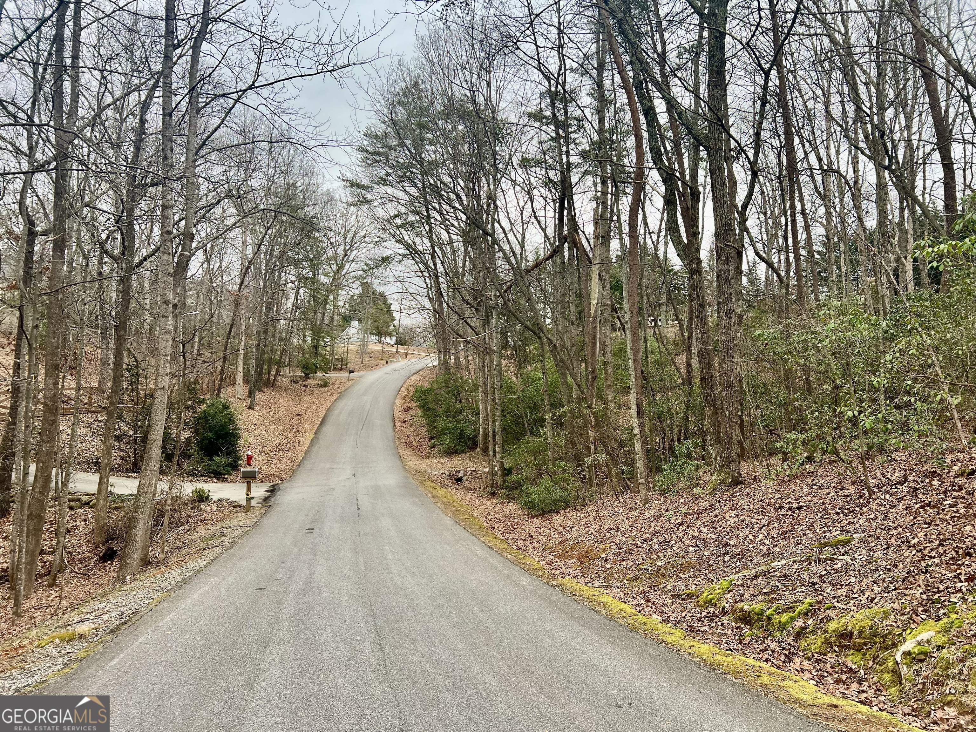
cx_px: 488
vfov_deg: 53.1
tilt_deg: +2.4
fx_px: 733
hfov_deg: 67.3
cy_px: 366
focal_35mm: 26
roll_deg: +0.3
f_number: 1.5
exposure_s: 1/450
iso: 50
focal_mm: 5.7
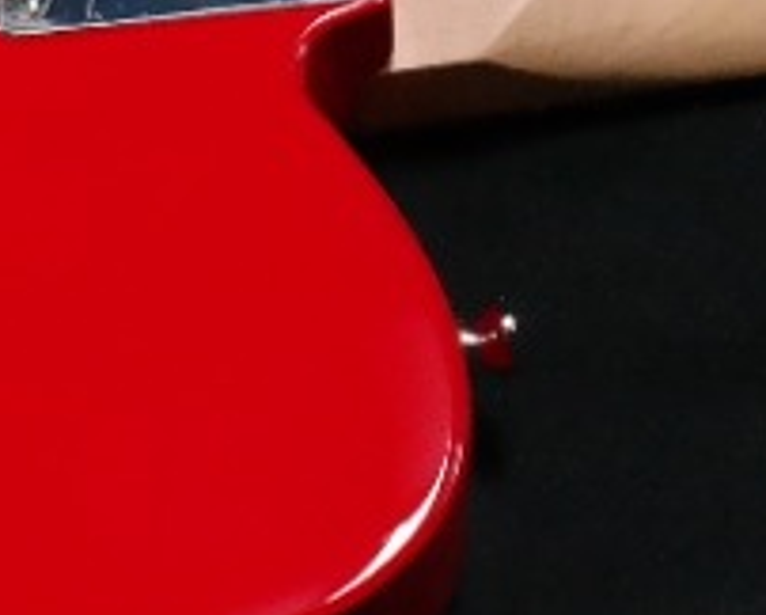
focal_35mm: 218
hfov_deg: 8.8
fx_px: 4947
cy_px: -27
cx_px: 611
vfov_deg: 7.1
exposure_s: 1/160
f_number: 6.3
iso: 1600
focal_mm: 19
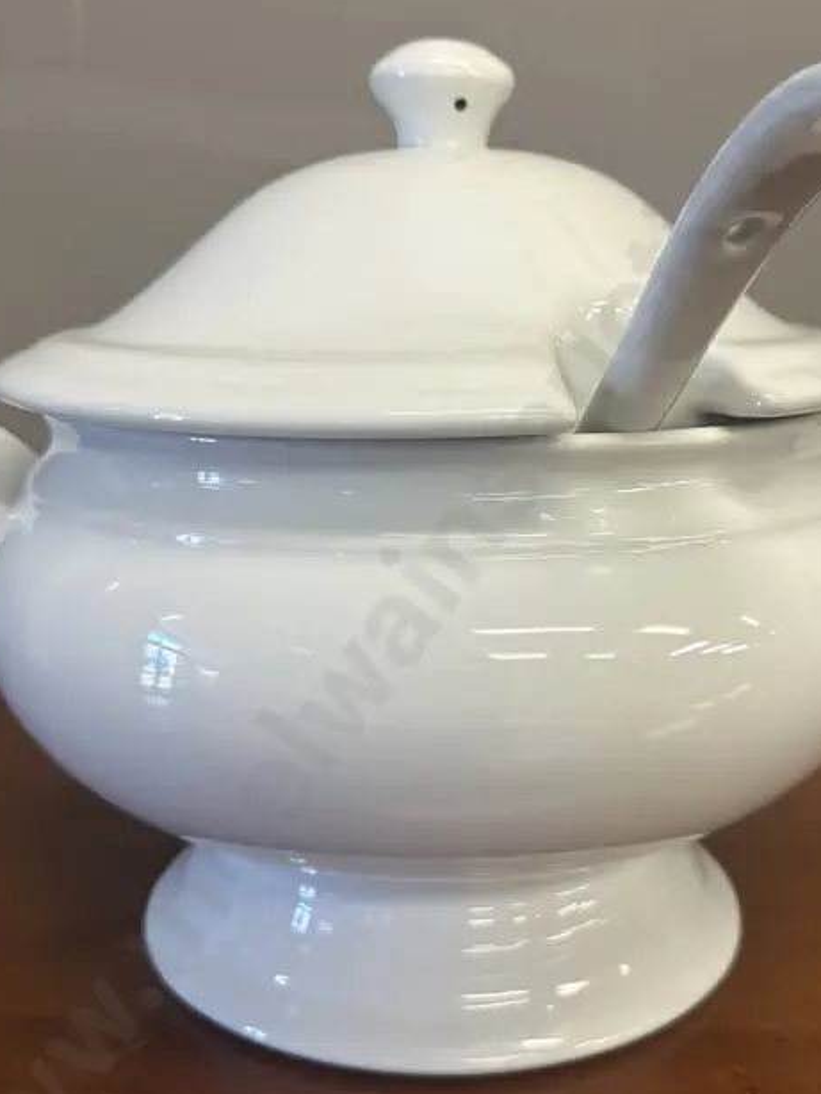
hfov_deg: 35.9
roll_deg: -0.5
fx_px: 1264
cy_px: 506
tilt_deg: -11.2
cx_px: 490
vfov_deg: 46.7
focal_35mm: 40
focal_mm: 6.86
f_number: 1.78
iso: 125
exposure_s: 1/100
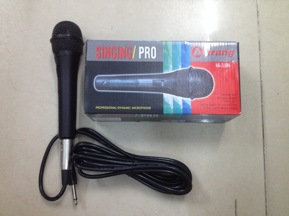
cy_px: 108
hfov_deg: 52.6
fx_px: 292
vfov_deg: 40.7
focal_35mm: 35
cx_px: 144
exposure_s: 1/20
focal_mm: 4.28
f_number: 2.4
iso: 320
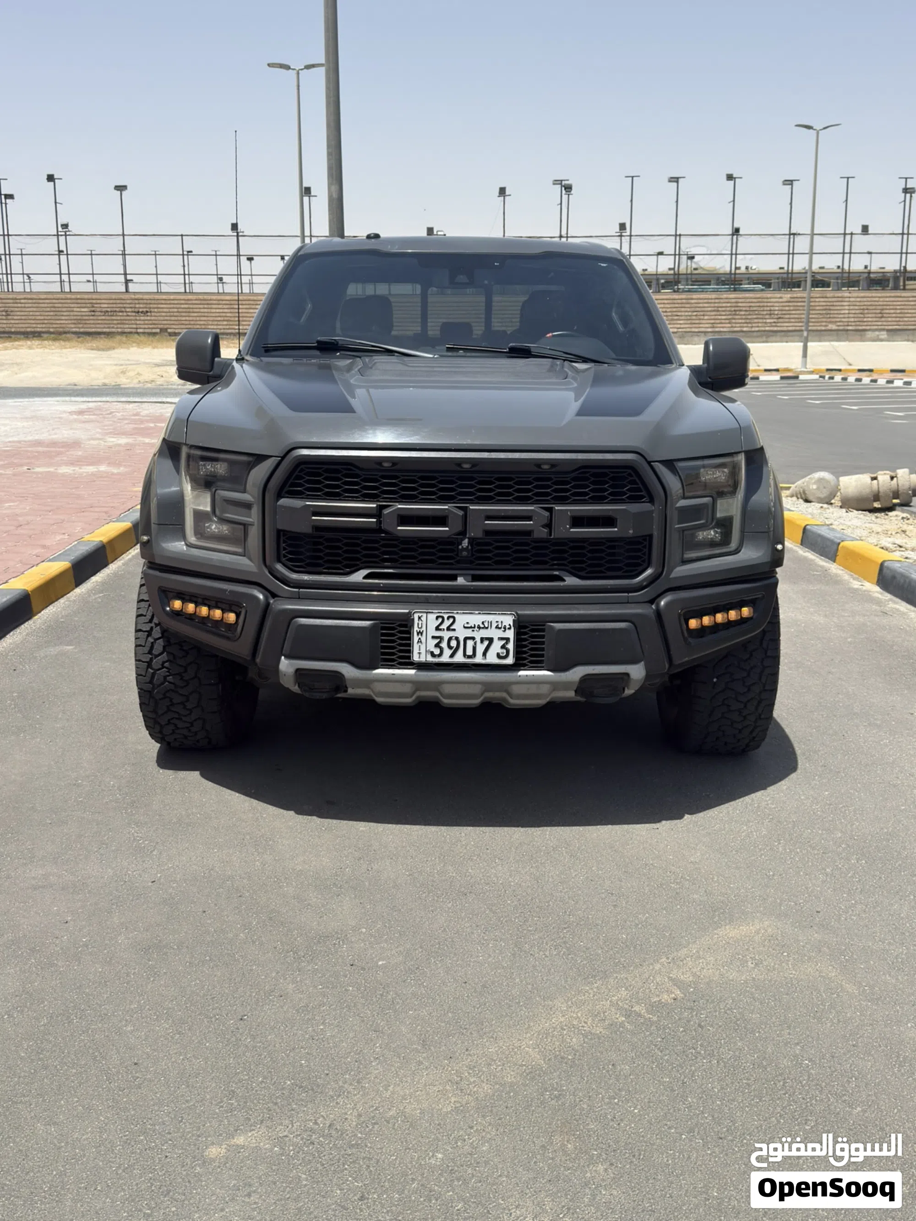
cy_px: 610
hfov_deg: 40.7
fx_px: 1235
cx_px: 458
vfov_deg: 52.6
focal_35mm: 35
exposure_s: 1/6173
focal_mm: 6.76
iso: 80
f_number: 1.78
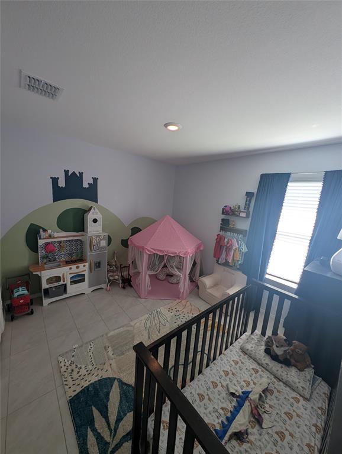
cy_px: 227
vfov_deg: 110.5
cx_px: 171
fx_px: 158
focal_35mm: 12
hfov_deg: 94.6
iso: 159
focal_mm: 2.23
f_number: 1.95
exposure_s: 1/67.1
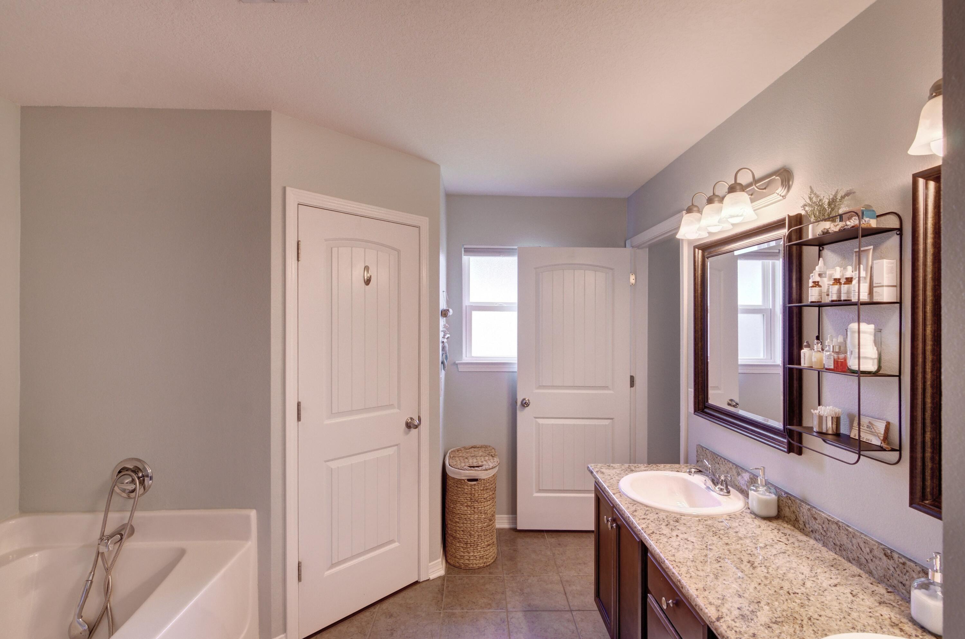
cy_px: 320
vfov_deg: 71.8
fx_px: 441
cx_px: 482
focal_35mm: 16
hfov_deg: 95.1
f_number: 9
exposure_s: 1/30
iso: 400
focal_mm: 11
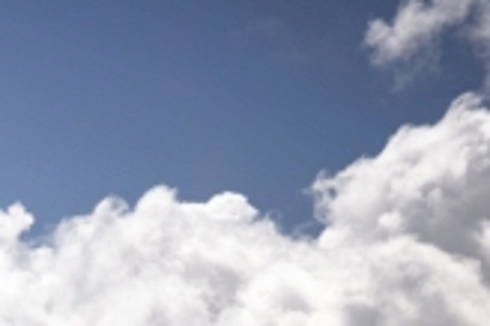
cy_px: 740
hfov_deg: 9.9
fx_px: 2583
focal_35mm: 190
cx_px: -565
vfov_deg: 6.9
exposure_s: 1/200
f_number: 7.1
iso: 64
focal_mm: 39
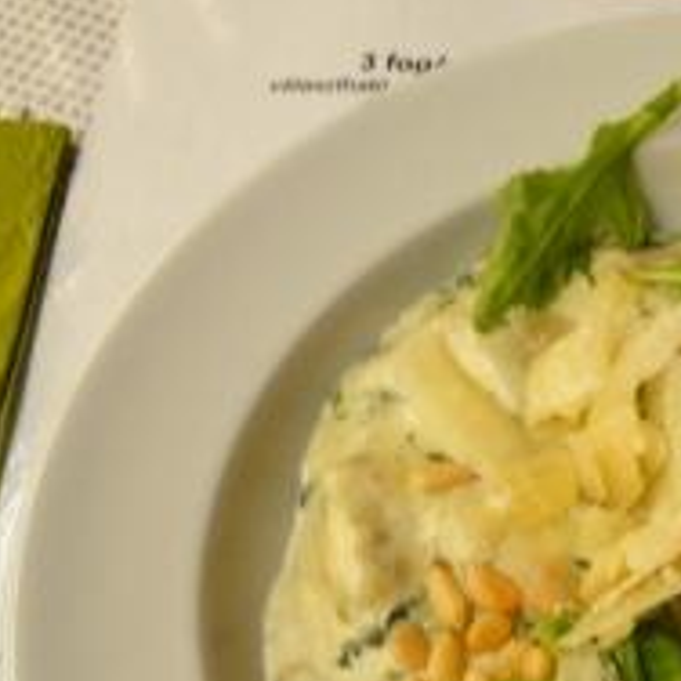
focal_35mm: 80
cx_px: 743
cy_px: 594
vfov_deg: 21.2
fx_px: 1781
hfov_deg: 20.7
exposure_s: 1/50
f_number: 3.3
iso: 100
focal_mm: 4.7
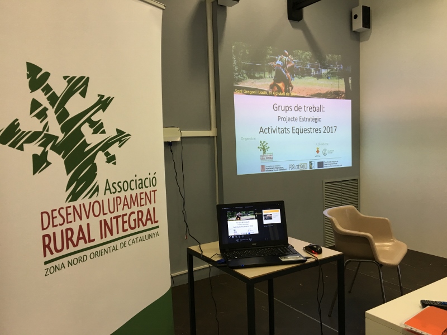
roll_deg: +2.0
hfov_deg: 61.7
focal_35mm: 29
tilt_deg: -3.0
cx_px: 224
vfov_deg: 48.2
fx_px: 374
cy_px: 168
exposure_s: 1/33
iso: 40
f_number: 2.2
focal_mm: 4.15
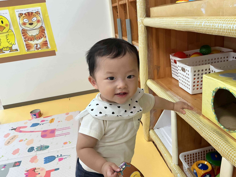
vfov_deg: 48.2
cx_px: 118
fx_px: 198
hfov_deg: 61.7
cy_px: 88
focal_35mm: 29
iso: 64
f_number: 1.8
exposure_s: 1/120
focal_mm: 3
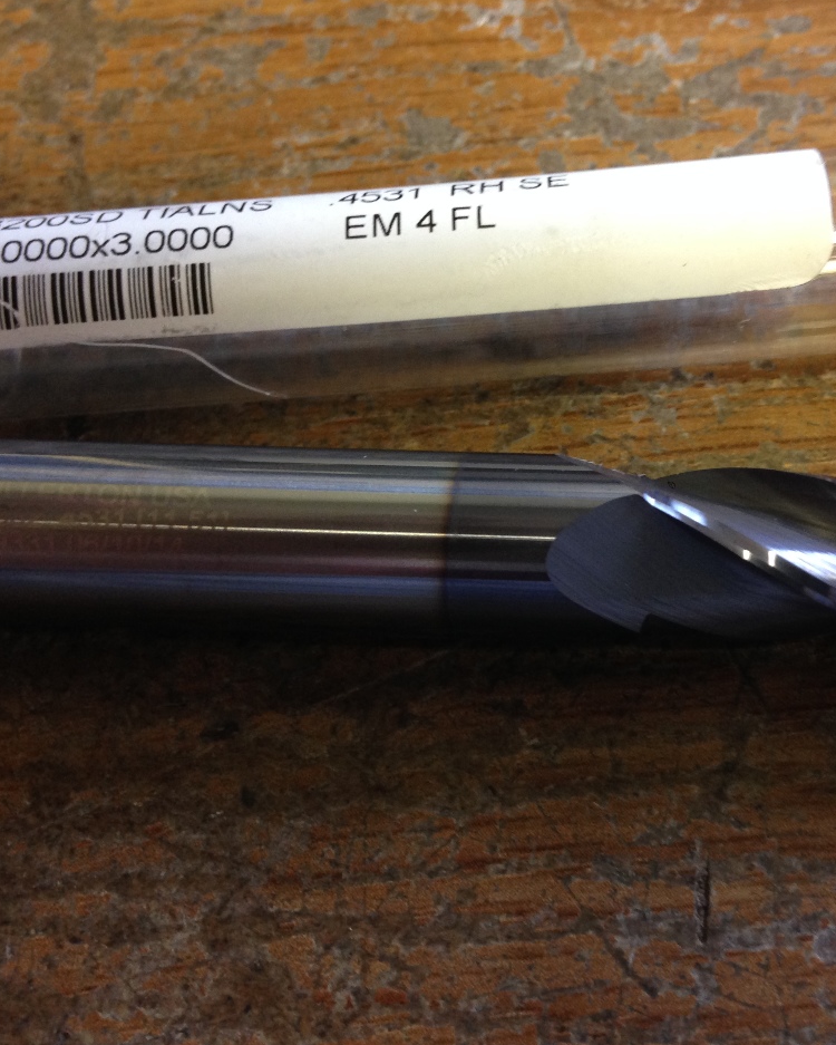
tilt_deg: -59.5
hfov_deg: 34.0
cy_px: 515
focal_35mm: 44
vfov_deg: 42.0
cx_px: 517
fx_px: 1360
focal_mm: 4.12
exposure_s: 1/20
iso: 160
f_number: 2.4
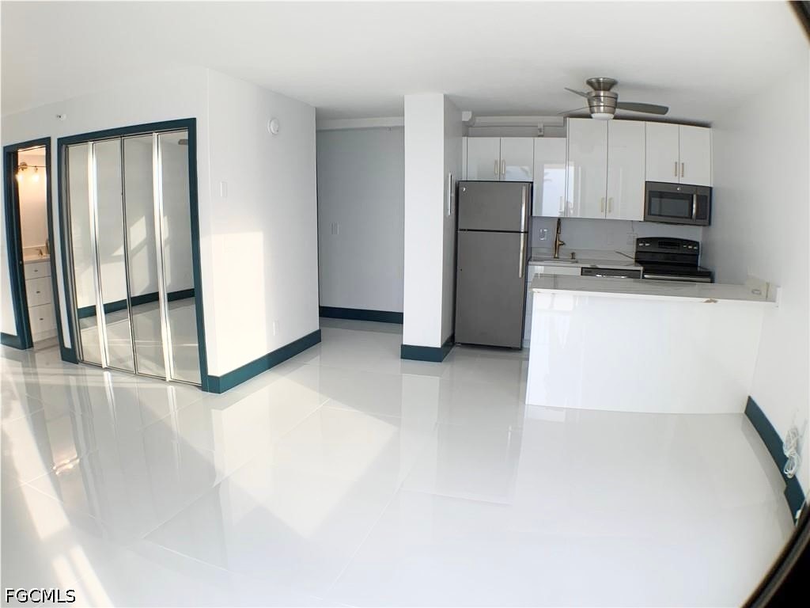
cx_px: 405
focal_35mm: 29
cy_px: 304
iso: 25
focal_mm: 3
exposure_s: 1/120
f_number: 1.8
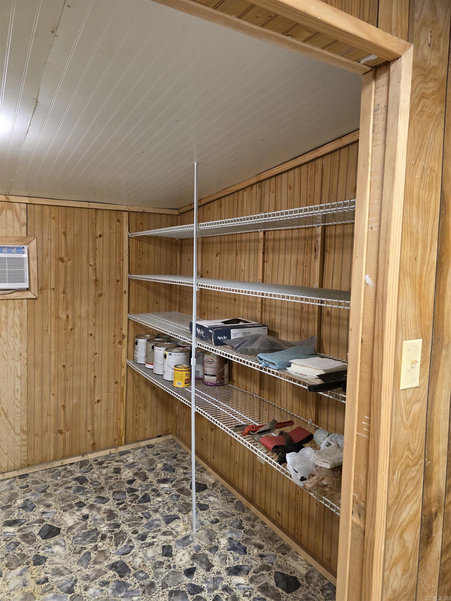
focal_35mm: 23
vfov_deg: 73.9
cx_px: 226
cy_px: 300
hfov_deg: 58.9
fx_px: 400
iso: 800
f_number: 1.7
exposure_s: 1/120
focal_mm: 6.3
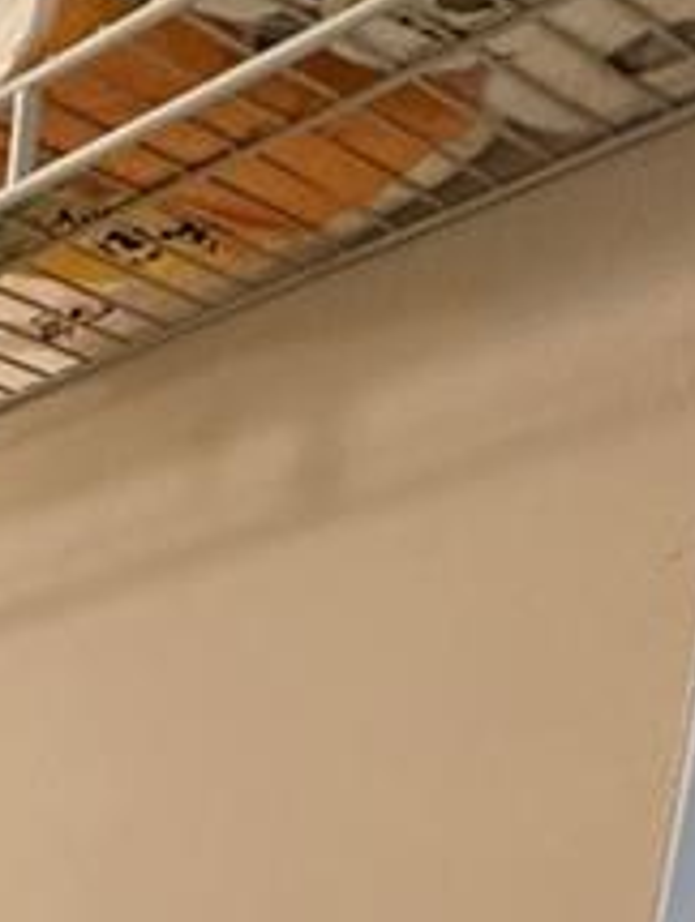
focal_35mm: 78
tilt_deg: -16.6
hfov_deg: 13.9
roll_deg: +0.4
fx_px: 2082
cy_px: 1955
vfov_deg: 16.8
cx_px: -922
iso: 160
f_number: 2.2
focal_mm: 2.22
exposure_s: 1/60
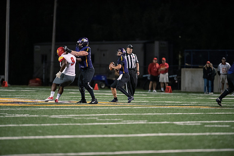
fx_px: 1950
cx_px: 117
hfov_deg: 6.9
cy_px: 78
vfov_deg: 4.6
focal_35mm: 300
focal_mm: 300
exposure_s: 1/800
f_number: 2.8
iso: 6400
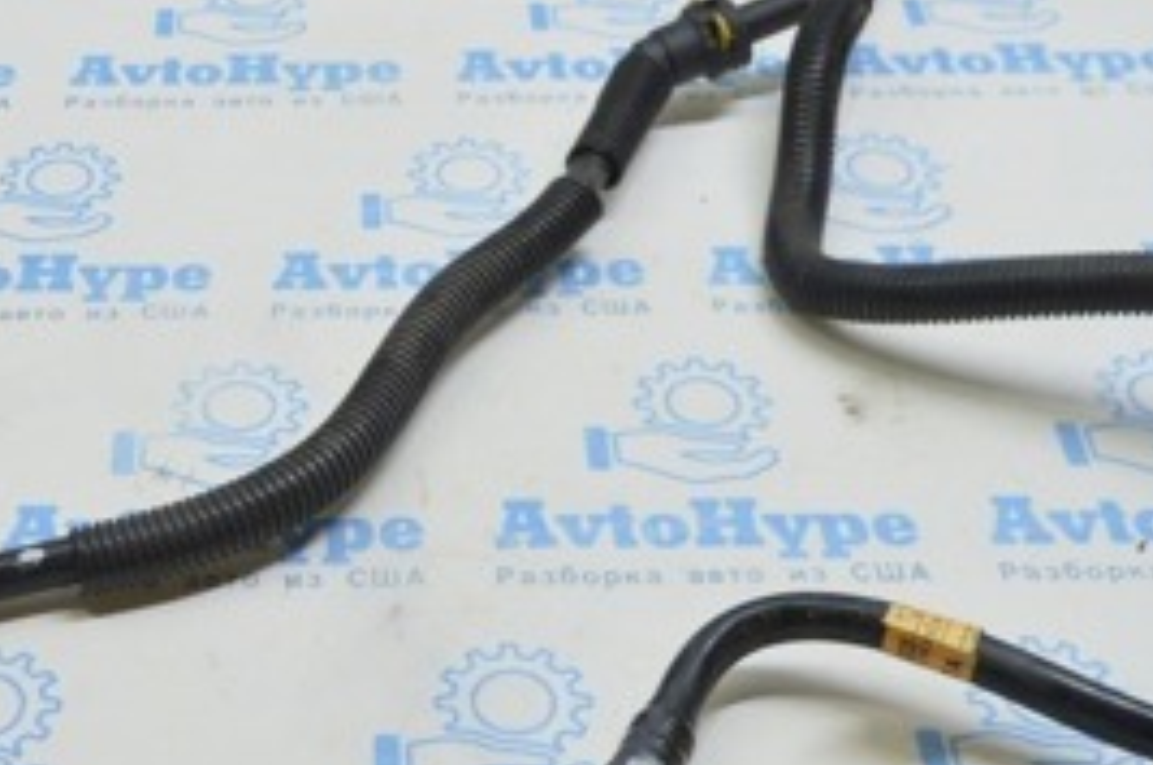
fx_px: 2302
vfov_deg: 18.8
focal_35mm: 72
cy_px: 223
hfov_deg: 27.6
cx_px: 238
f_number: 3.8
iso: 400
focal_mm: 20
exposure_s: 1/60
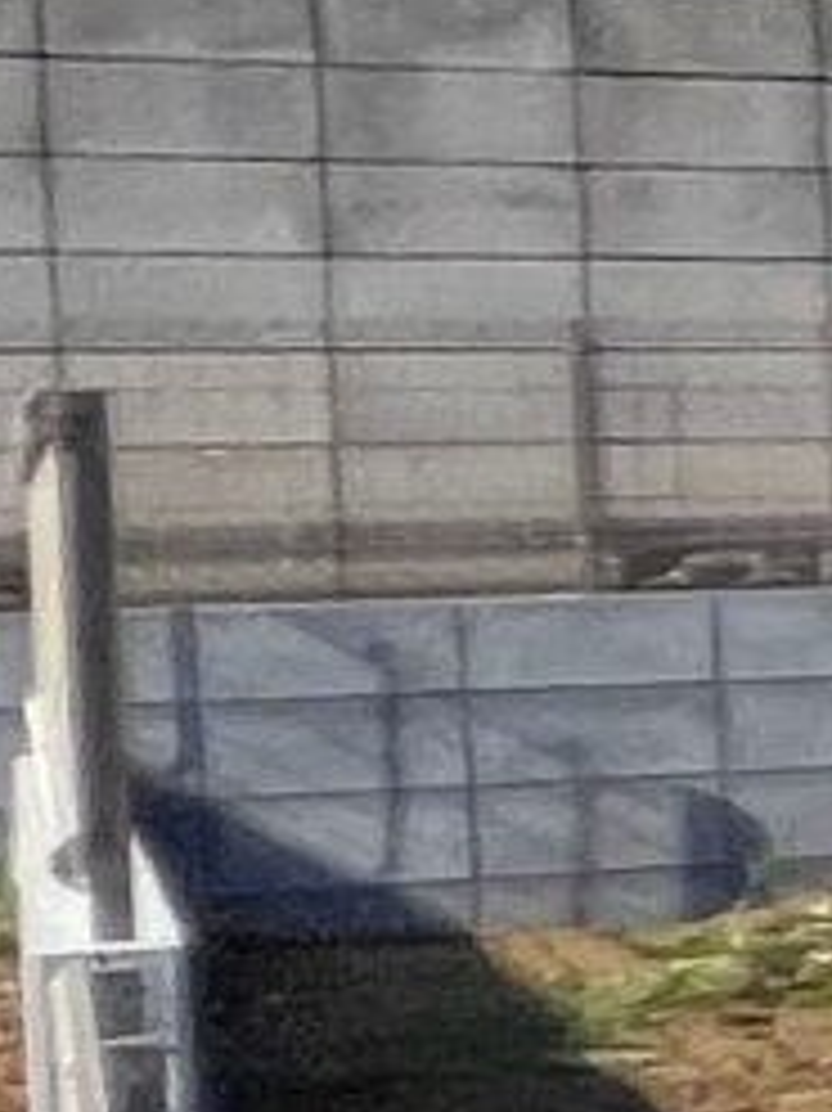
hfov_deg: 5.4
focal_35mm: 135
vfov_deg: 14.6
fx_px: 4330
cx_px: 4866
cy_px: 554
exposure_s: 1/1815
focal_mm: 1.57
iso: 32
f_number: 1.8
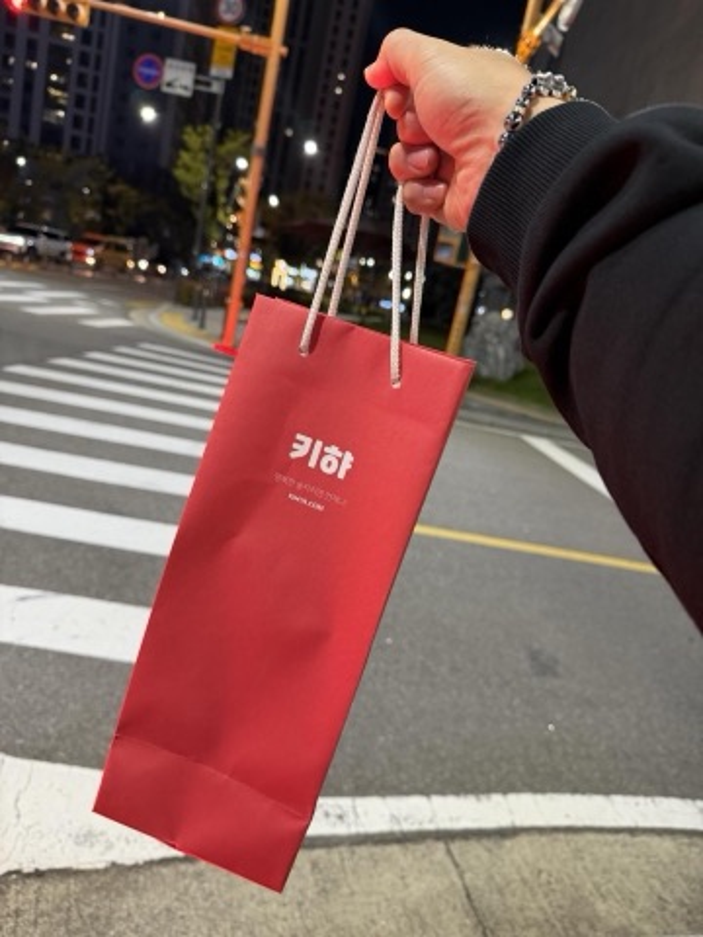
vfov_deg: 71.6
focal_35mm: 24
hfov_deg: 56.8
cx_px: 352
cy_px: 468
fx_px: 650
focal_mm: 6.76
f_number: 1.78
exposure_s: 1/60
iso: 250
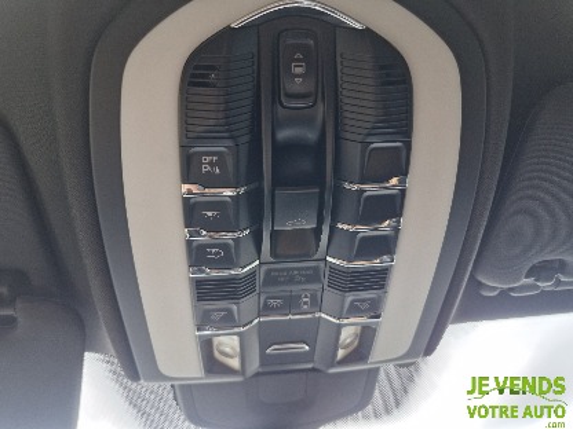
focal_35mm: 23
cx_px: 286
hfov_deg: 73.9
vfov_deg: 58.9
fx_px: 381
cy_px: 214
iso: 320
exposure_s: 1/100
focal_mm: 5.54
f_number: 1.8
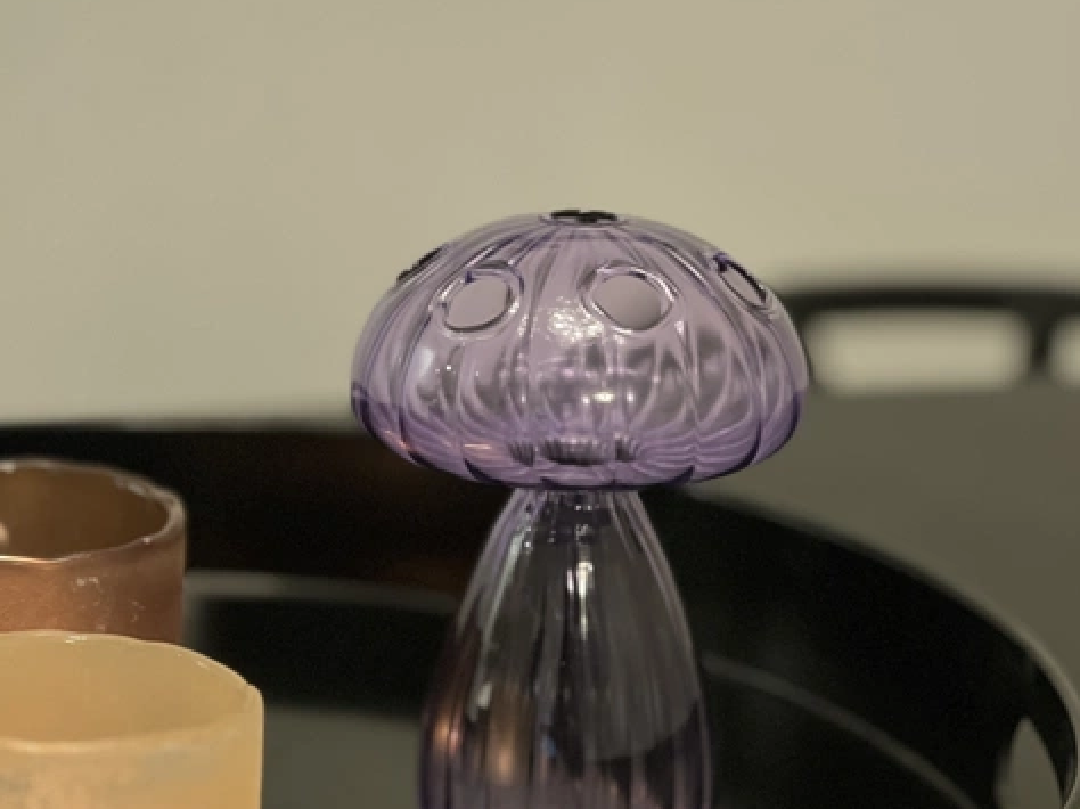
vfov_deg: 14.2
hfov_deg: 18.9
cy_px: 549
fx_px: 3243
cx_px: 538
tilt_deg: -16.6
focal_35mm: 104
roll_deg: -3.5
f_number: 2.8
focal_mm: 9
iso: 400
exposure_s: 1/17
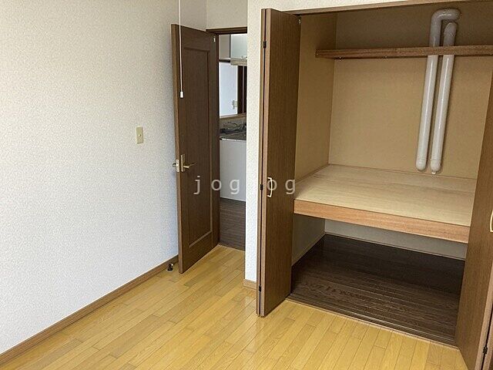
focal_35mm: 28
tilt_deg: -13.6
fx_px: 399
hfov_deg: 63.4
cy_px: 185
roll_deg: -2.2
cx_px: 246
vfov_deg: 49.7
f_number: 1.8
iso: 64
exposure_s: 1/50
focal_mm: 3.99
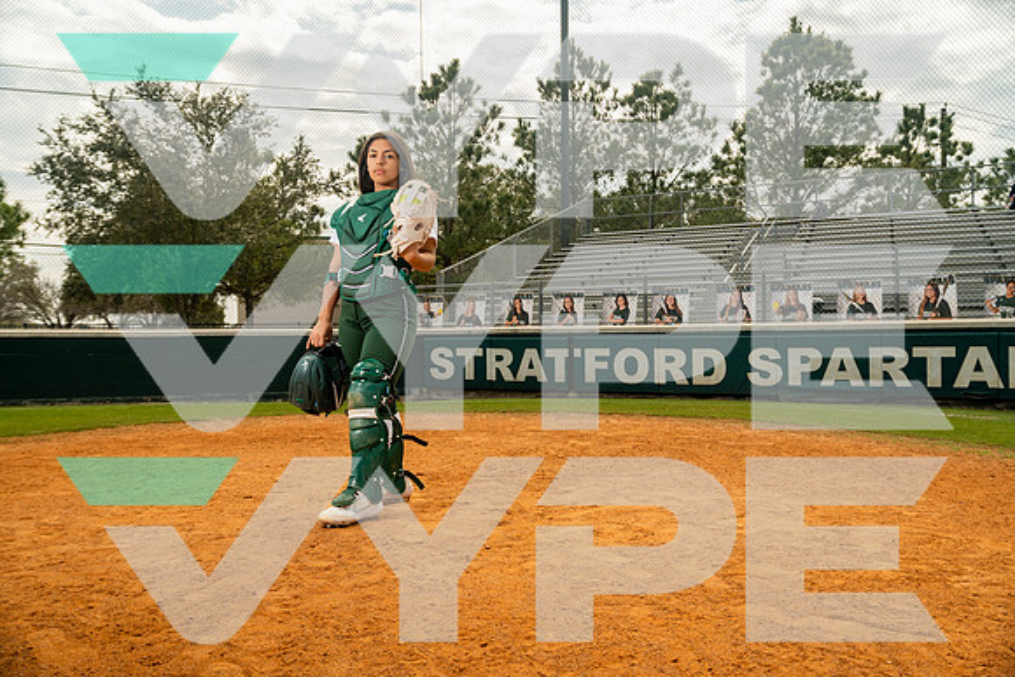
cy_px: 338
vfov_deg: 46.4
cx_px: 508
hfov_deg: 65.5
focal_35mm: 28
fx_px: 790
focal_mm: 28
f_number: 4.5
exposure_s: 1/250
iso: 250
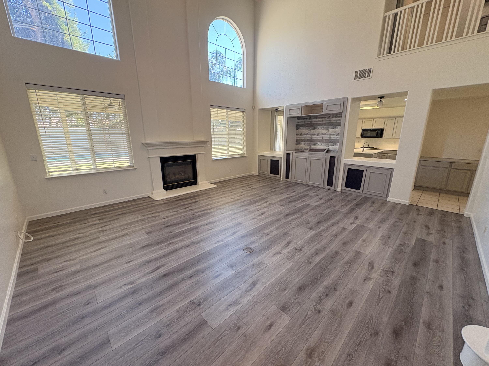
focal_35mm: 14
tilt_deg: -13.8
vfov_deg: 85.7
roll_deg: +0.0
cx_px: 244
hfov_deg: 102.1
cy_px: 183
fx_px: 198
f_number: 2.2
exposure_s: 1/120
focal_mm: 2.22
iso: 200
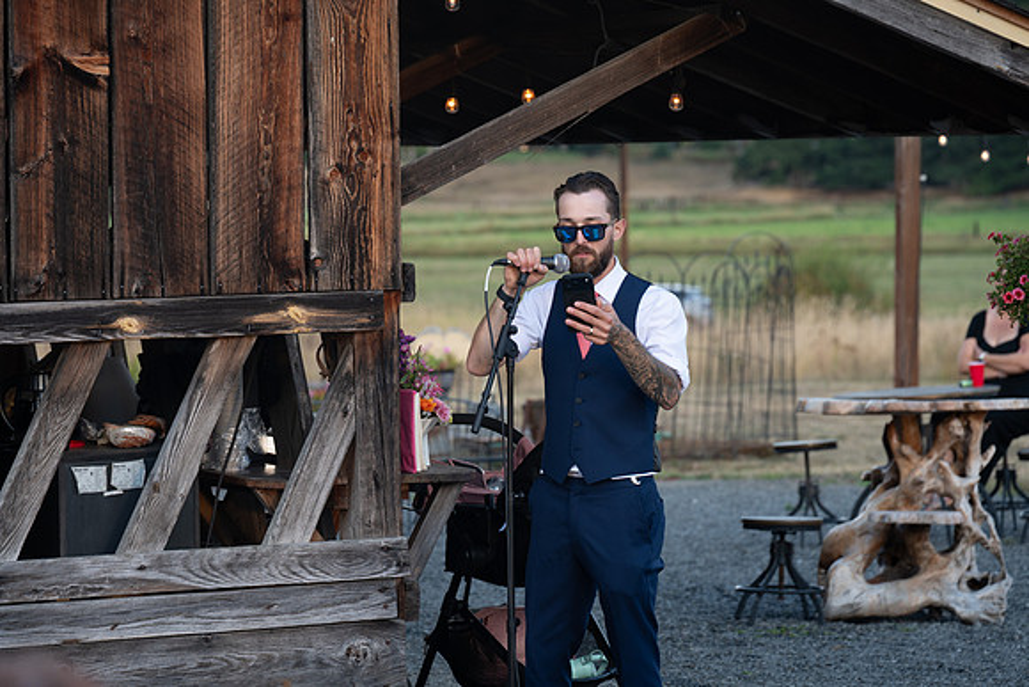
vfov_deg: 9.2
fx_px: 4288
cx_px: 514
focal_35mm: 150
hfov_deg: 13.7
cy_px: 344
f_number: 5.6
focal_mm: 150
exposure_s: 1/125
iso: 320
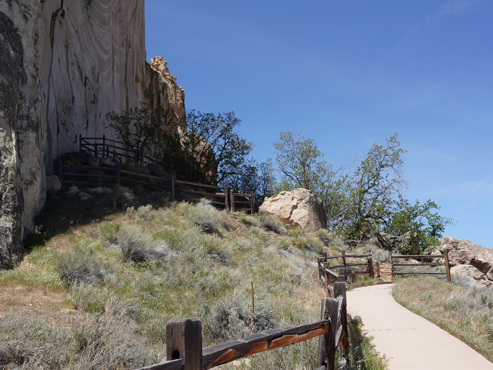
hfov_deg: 43.8
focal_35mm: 43
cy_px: 188
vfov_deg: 33.6
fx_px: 612
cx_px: 223
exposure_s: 1/80
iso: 100
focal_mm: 33
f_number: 14
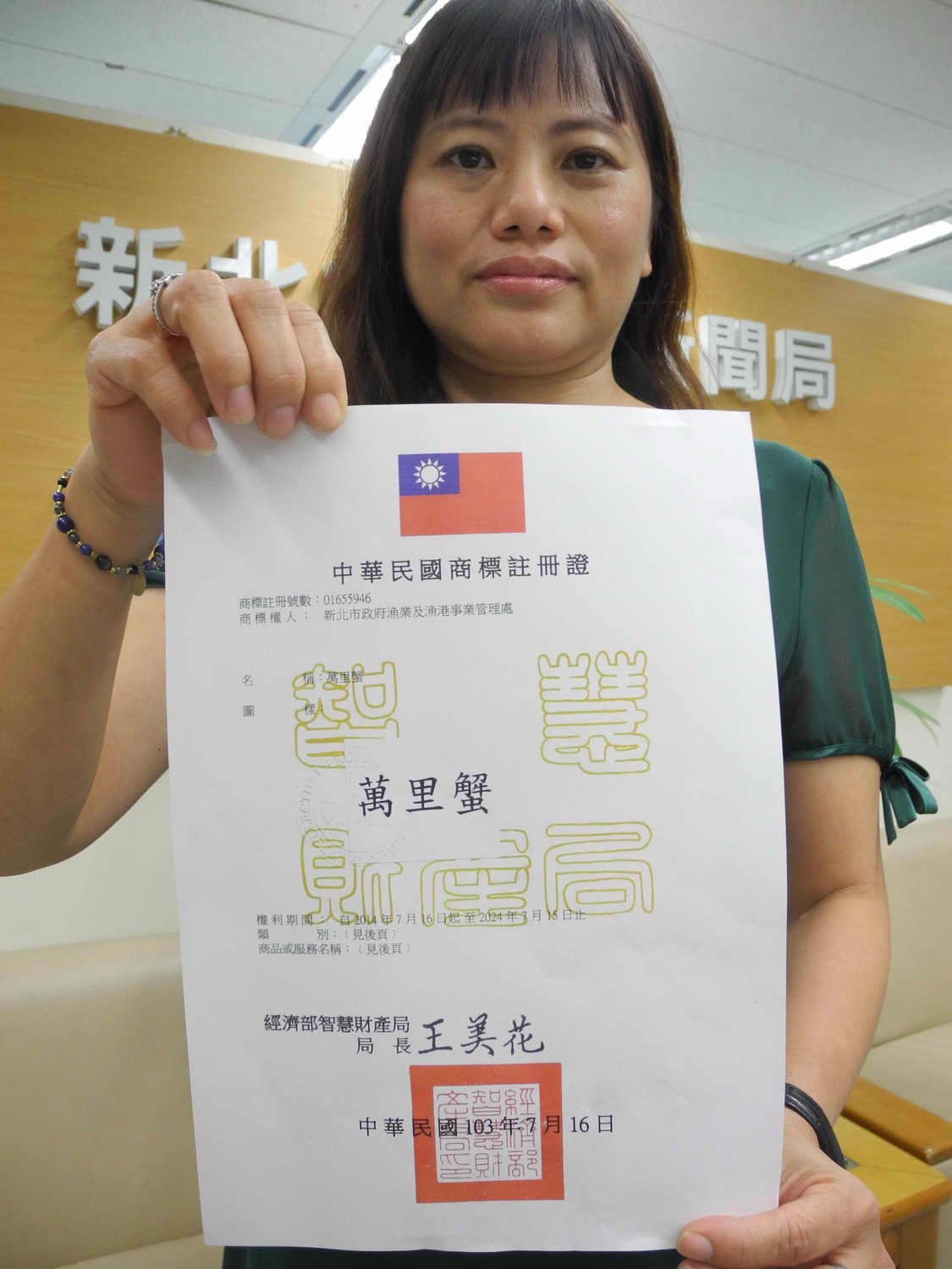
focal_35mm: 28
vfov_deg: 63.4
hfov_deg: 49.7
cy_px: 634
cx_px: 476
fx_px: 1027
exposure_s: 1/60
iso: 280
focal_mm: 6
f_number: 2.8
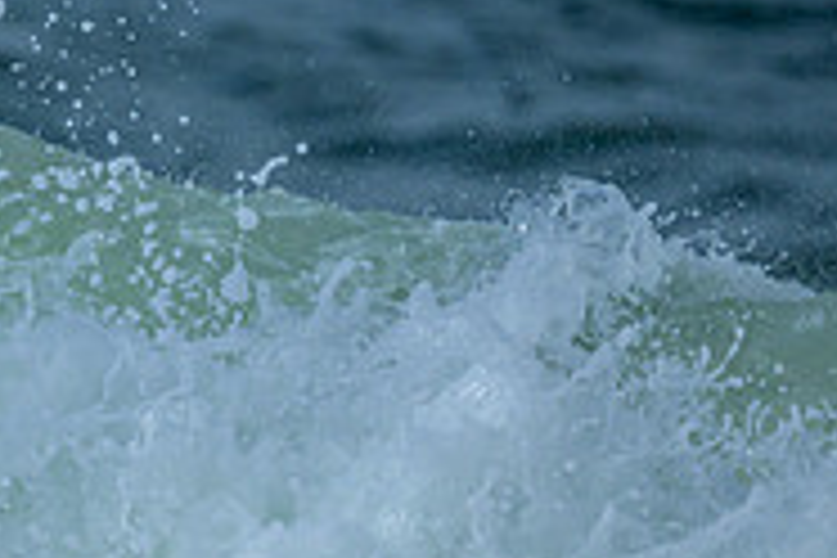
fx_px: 69140
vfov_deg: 0.5
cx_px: -167
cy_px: 715
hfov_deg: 0.7
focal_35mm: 2974
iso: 140
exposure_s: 1/2000
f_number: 6.3
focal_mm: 800
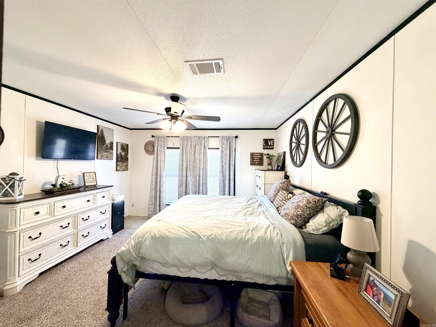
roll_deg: -1.1
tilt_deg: +0.0
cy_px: 164
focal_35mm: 14
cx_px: 218
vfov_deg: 85.7
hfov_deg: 102.1
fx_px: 176
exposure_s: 1/60
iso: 250
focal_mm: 2.22
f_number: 2.2
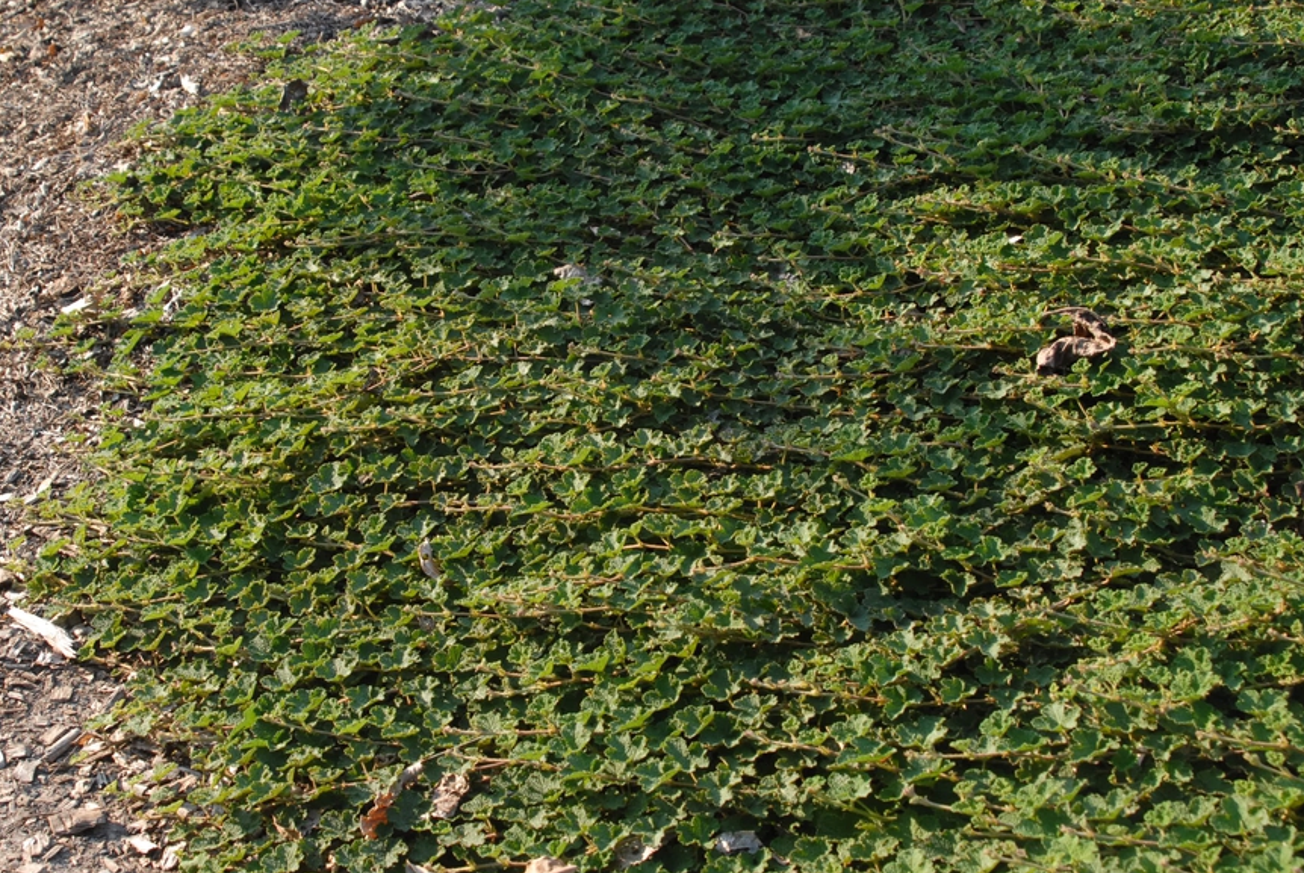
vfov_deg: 23.8
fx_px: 2067
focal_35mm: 57
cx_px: 545
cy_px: 388
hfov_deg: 34.9
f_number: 7.1
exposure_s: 1/180
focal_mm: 32
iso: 400
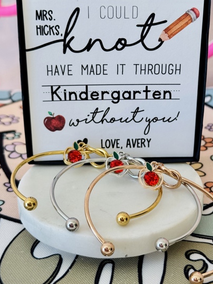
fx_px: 517
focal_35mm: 63
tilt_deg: -26.5
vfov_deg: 30.7
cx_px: 121
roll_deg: +0.9
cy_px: 135
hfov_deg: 23.3
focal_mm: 6.76
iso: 64
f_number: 1.78
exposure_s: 1/60
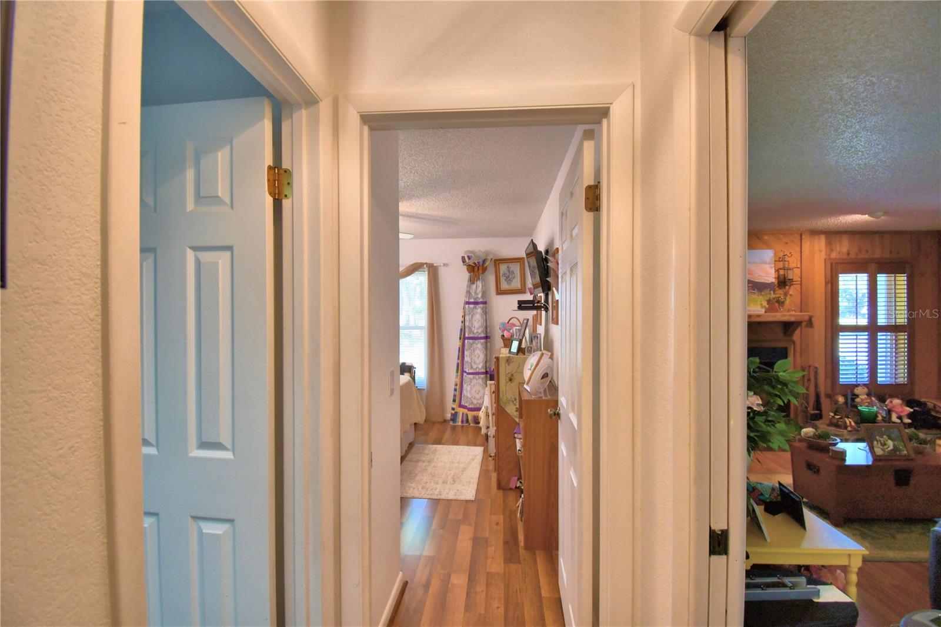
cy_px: 314
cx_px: 470
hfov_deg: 100.4
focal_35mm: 15
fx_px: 392
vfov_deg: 77.3
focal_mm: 10
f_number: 4.5
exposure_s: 1/40
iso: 400
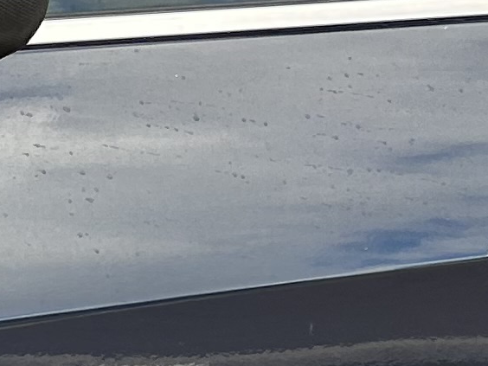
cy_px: 433
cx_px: -1017
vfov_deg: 7.9
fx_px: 2622
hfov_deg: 8.7
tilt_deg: -15.1
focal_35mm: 186
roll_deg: -0.5
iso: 50
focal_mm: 5.7
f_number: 1.5
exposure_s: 1/687
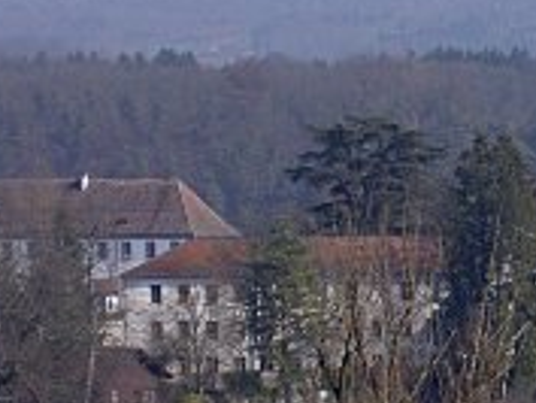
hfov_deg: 5.7
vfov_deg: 4.3
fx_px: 5361
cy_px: 224
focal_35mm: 346
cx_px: 718
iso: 50
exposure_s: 1/400
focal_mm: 16.8
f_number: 4.9
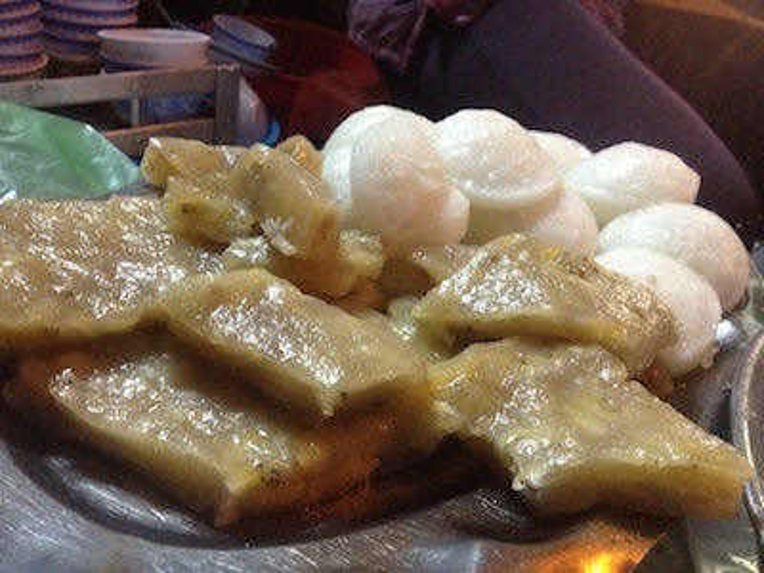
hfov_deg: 52.6
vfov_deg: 40.7
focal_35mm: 35
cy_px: 286
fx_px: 772
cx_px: 382
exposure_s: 1/15
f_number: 2.4
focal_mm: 4.28
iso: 500
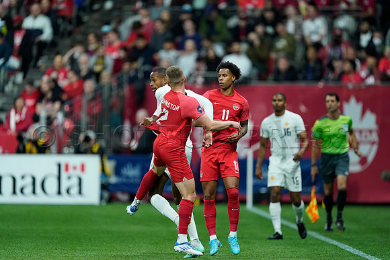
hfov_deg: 3.4
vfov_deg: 2.3
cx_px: 195
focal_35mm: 600
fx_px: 6501
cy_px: 130
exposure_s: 1/1600
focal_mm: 600
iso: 5000
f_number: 4
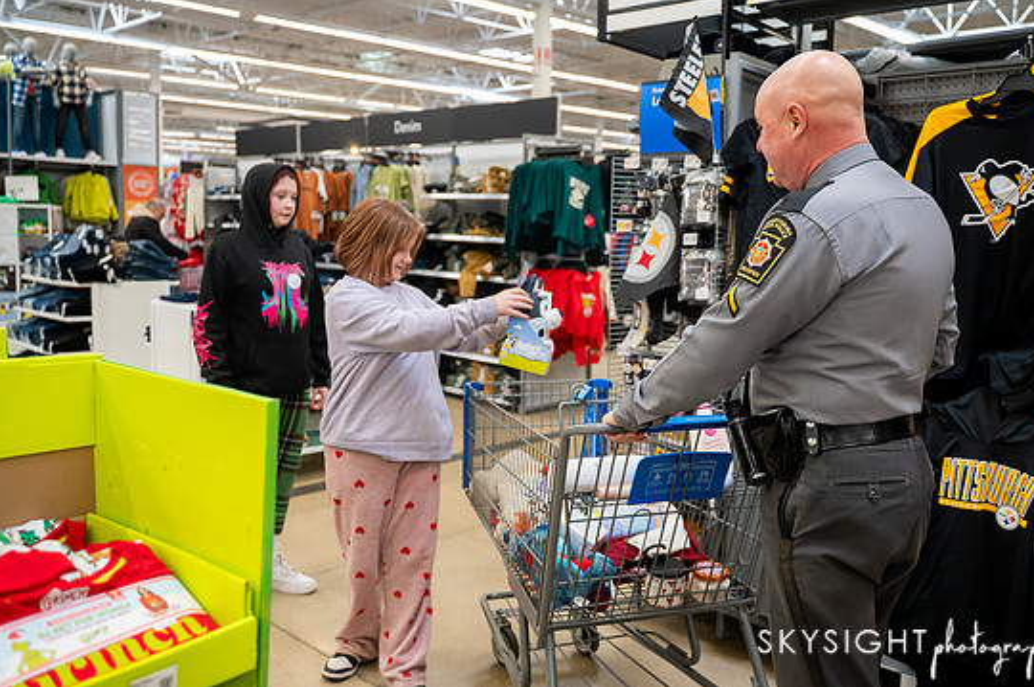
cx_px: 544
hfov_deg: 60.3
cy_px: 319
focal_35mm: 31
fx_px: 890
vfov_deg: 42.2
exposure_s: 1/500
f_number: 2.8
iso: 2000
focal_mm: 28
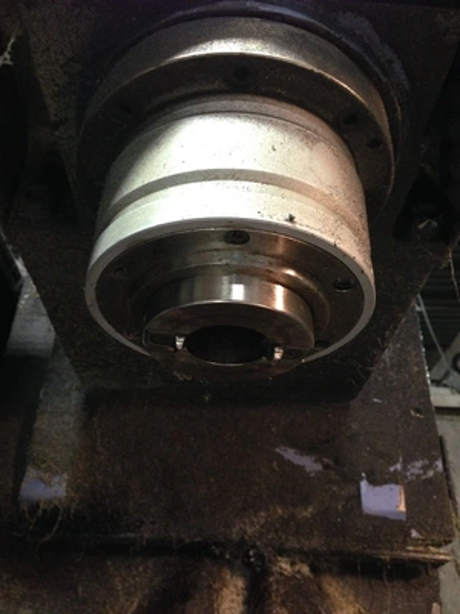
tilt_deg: +33.6
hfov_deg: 42.9
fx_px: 585
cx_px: 230
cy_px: 307
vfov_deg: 55.4
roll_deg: -2.9
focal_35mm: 33
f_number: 2.4
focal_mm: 4.12
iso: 320
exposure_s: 1/20
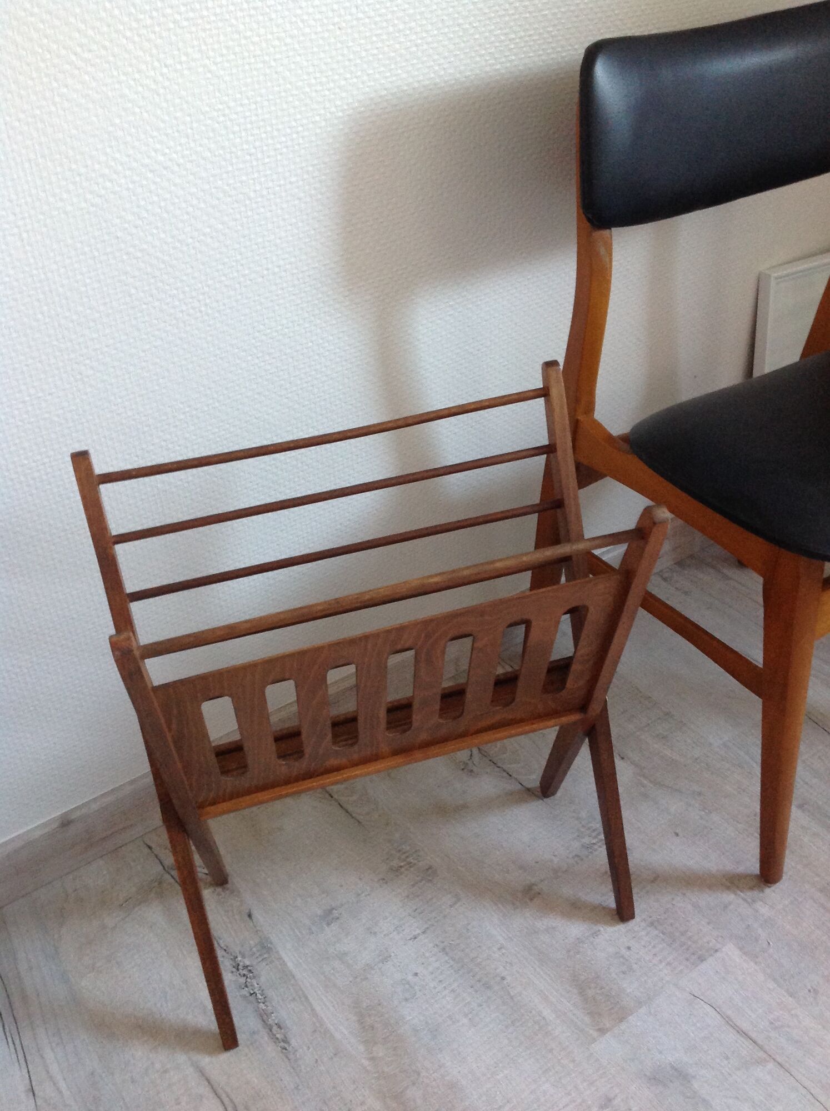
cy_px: 556
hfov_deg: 40.6
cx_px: 415
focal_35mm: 35
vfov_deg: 52.7
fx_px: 1122
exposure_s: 1/15
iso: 250
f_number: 2.4
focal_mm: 4.28
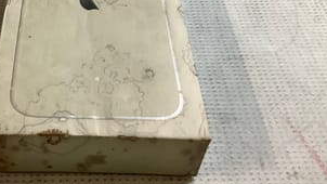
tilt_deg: -43.7
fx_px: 486
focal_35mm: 56
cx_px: 64
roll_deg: +4.2
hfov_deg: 35.9
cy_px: 28
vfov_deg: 21.1
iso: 100
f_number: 2.4
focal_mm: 3.3
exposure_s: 1/50
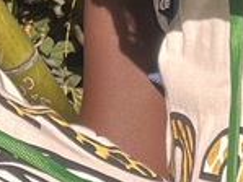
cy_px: -172
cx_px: -140
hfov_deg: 11.8
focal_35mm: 158
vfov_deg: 8.9
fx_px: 1110
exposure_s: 1/487
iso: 32
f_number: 2.2
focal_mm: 2.71
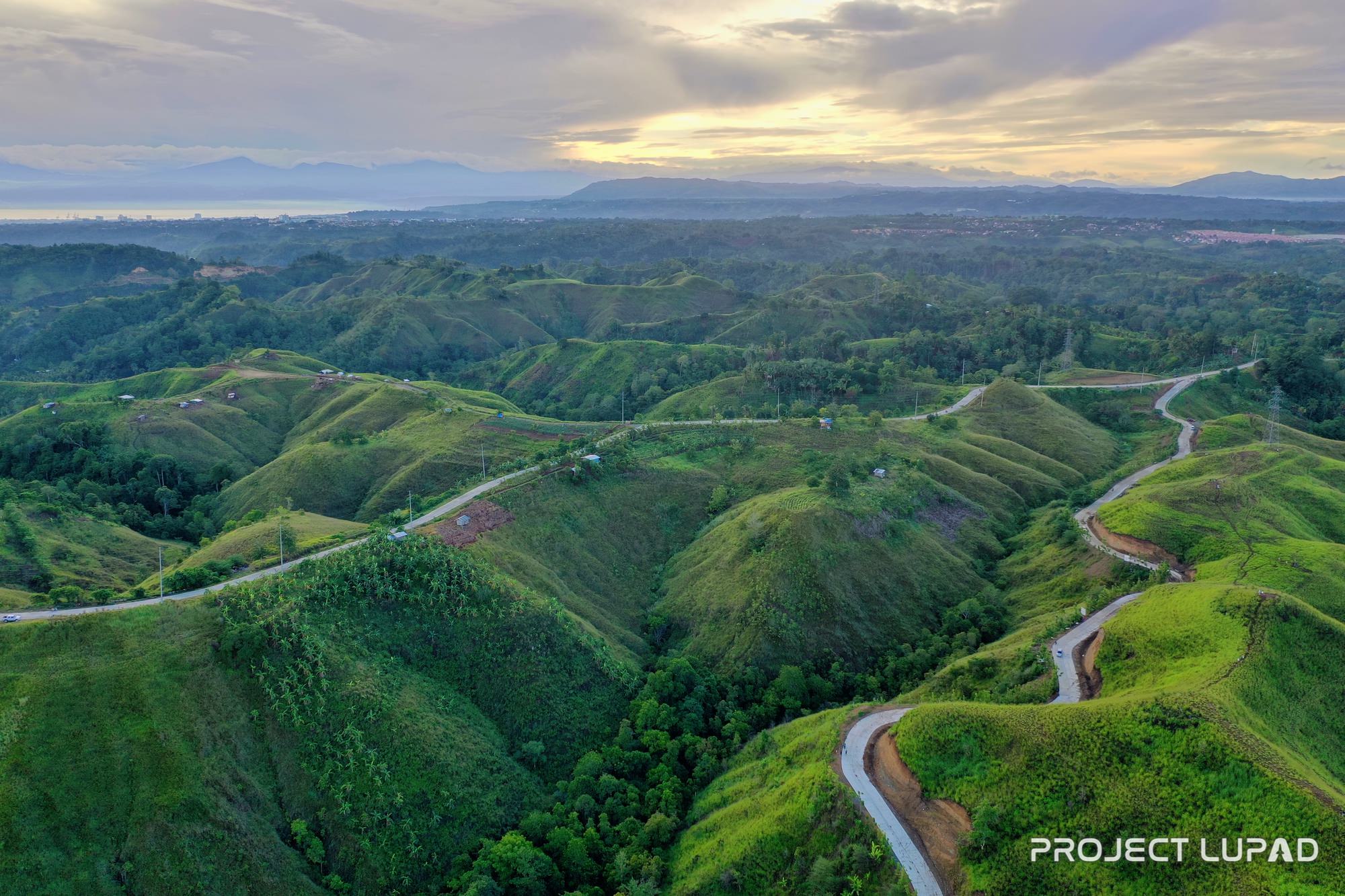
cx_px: 672
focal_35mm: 28
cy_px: 448
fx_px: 1046
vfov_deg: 46.4
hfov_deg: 65.5
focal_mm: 10.26
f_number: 4
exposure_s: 1/80
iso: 100
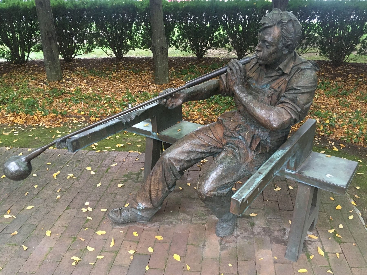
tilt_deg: -25.6
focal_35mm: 29
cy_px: 138
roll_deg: +1.1
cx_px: 184
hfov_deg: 61.7
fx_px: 307
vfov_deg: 48.2
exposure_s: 1/24
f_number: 2.2
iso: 200
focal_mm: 4.15
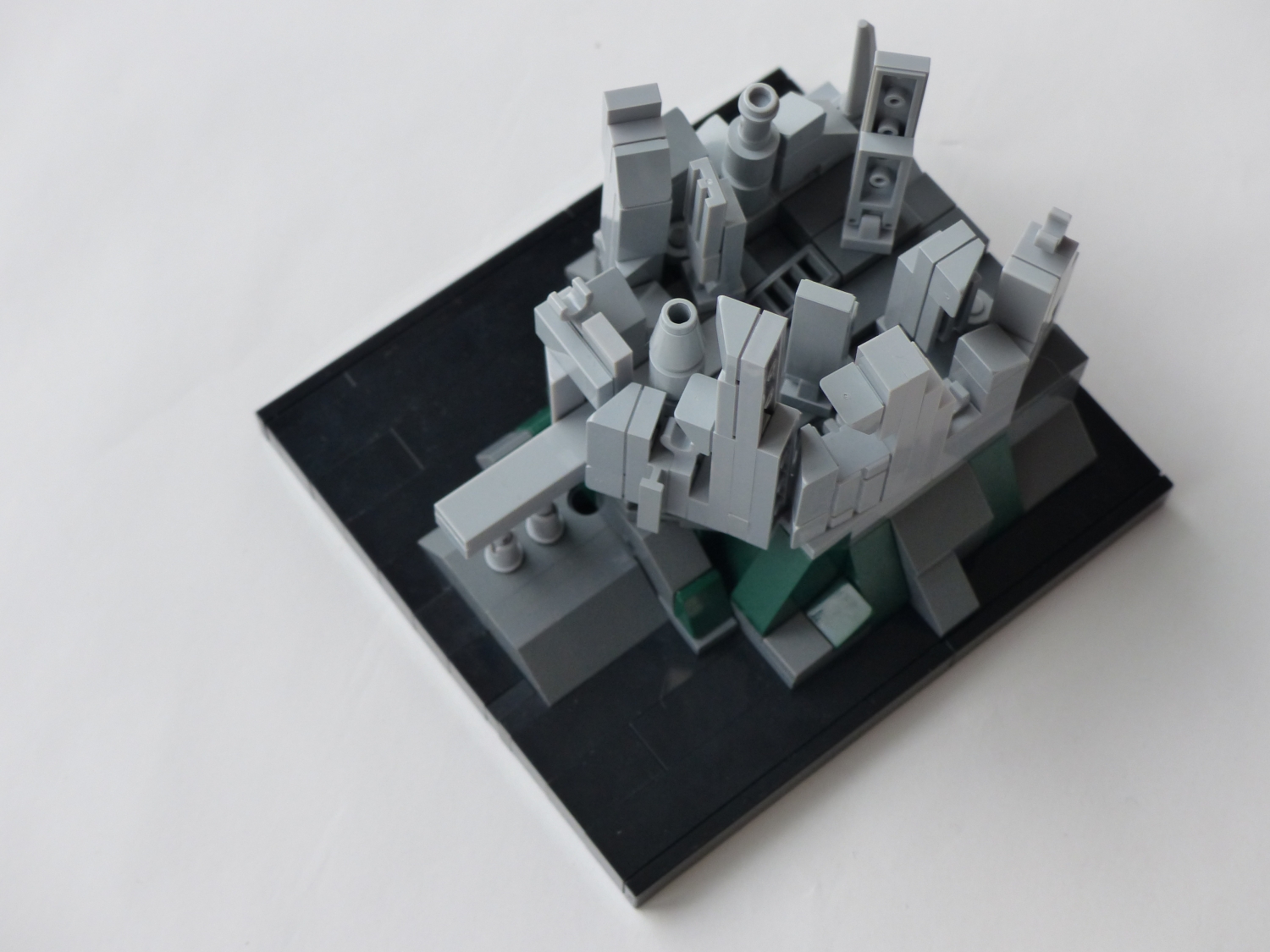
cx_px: 635
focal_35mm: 64
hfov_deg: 30.3
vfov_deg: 22.9
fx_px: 2348
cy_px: 476
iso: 160
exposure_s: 1/100
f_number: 2.8
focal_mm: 10.9
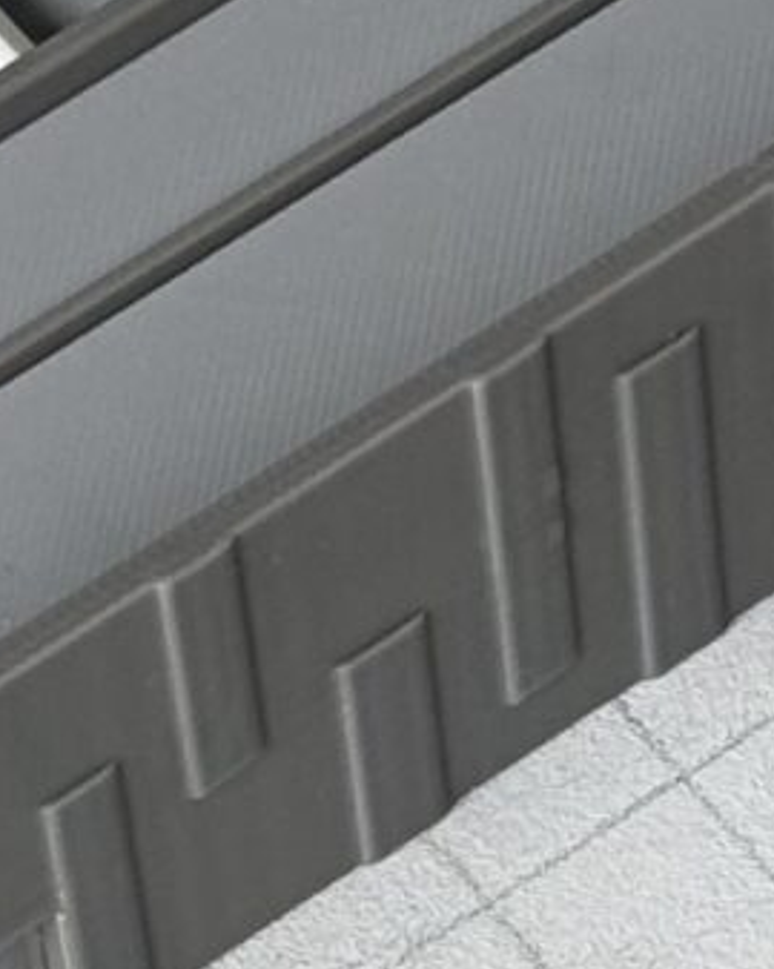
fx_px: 10174
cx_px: 1069
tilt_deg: -53.7
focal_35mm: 355
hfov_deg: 4.3
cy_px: 255
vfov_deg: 5.4
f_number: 1.78
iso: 100
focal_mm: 6.76
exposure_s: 1/78
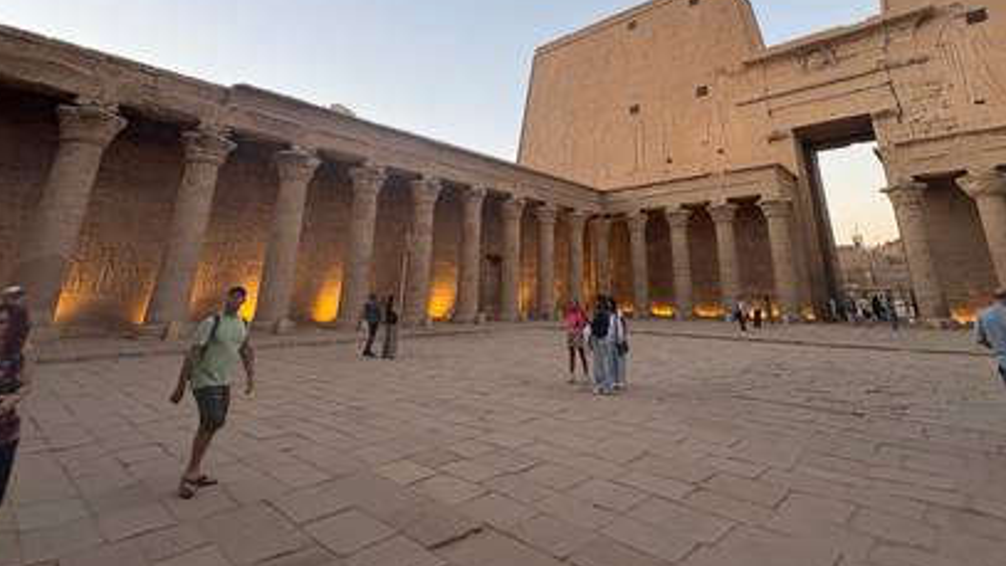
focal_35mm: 18
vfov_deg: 57.5
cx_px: 534
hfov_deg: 92.5
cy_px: 133
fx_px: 480
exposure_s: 1/99
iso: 80
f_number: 2.2
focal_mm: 2.22
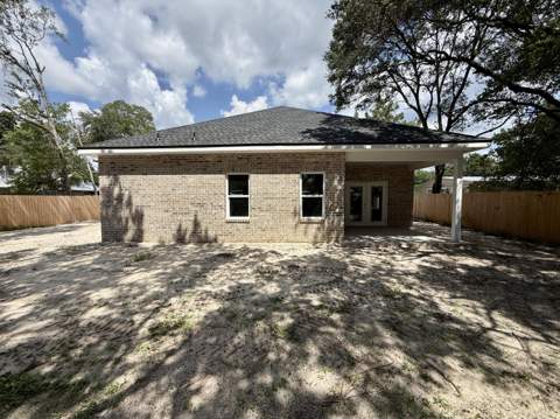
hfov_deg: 102.1
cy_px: 210
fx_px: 226
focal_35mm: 14
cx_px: 280
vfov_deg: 85.6
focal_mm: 2.22
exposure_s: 1/2092
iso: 50
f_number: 2.2
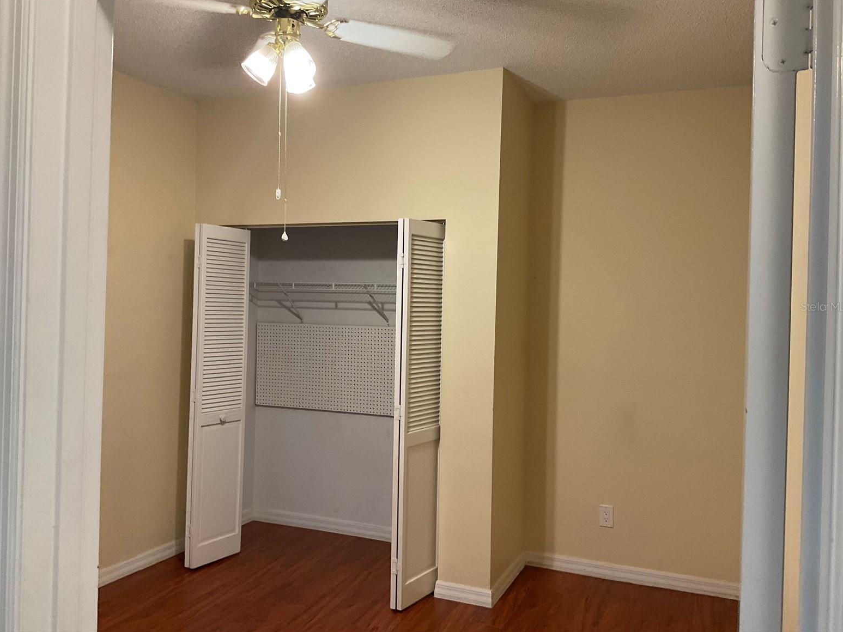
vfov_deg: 46.8
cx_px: 416
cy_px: 306
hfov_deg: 60.0
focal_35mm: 30
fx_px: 731
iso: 100
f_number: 1.8
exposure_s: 1/60
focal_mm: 3
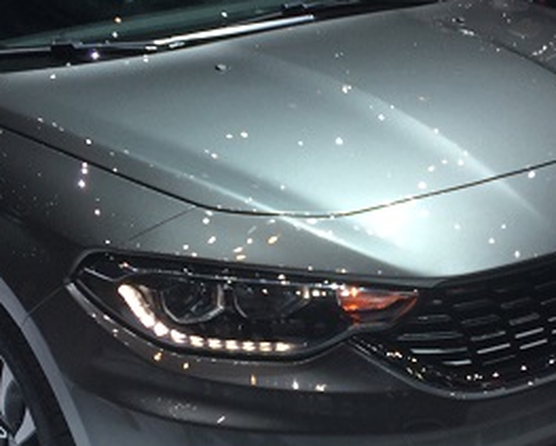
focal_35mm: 72
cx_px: 347
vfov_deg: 21.3
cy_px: 218
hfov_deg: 26.3
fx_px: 1186
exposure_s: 1/313
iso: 32
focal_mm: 4.15
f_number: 2.2
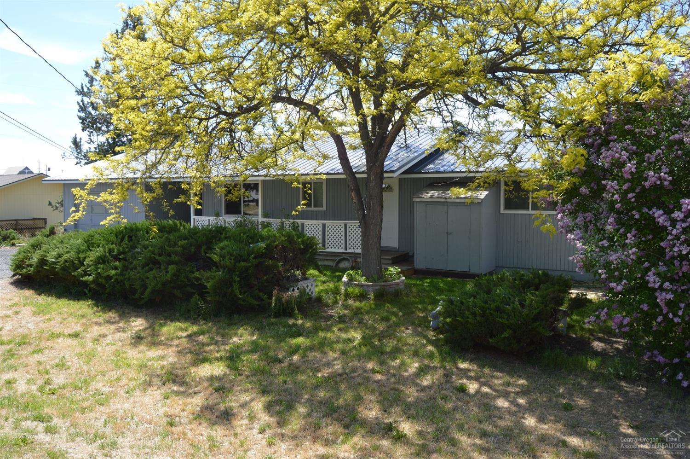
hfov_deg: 67.4
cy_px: 230
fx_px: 517
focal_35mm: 27
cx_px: 345
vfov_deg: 47.8
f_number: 6.3
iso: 100
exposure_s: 1/160
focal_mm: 18
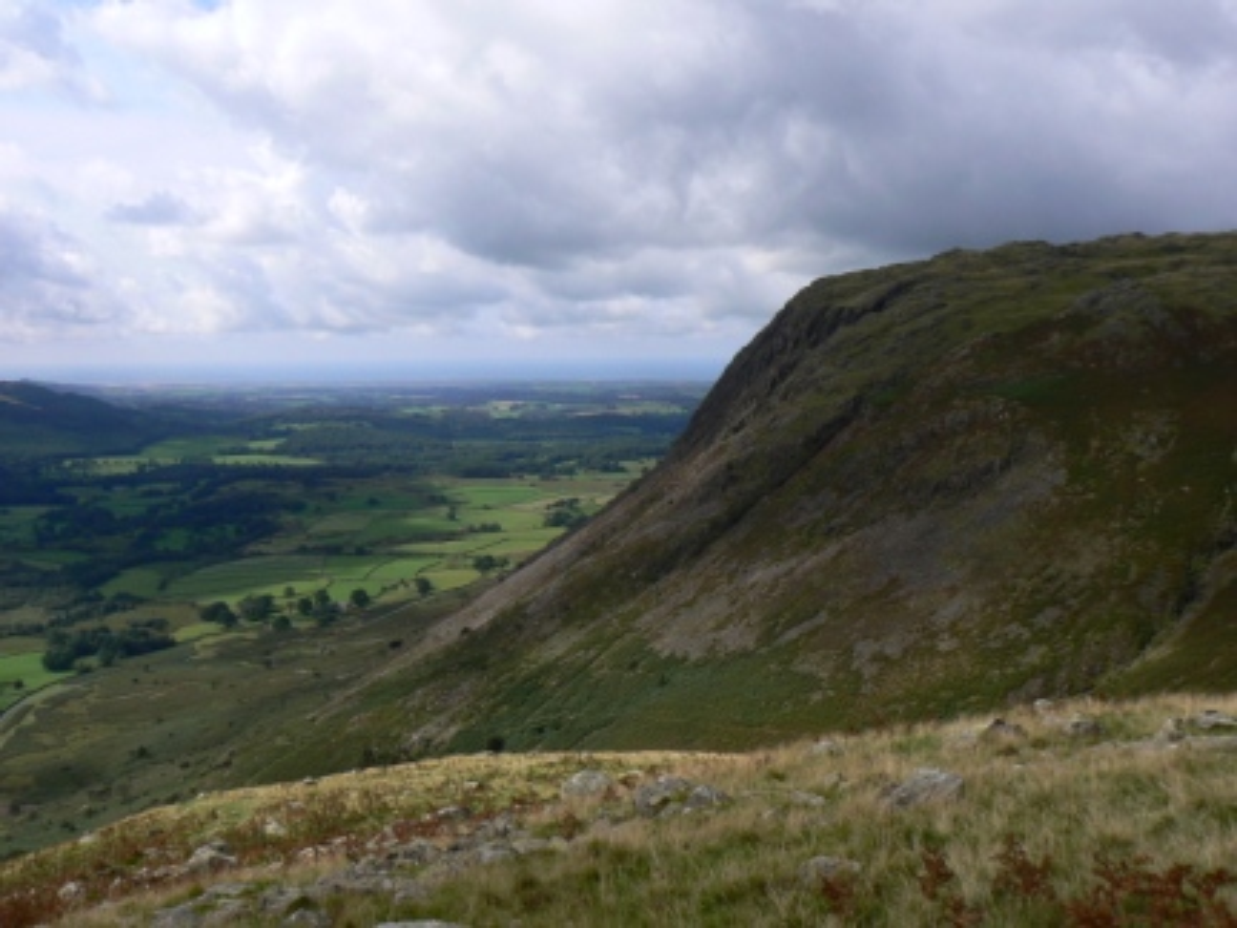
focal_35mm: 36
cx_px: 618
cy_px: 464
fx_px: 1286
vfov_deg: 39.7
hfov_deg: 51.4
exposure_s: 1/400
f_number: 7.1
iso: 80
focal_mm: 6
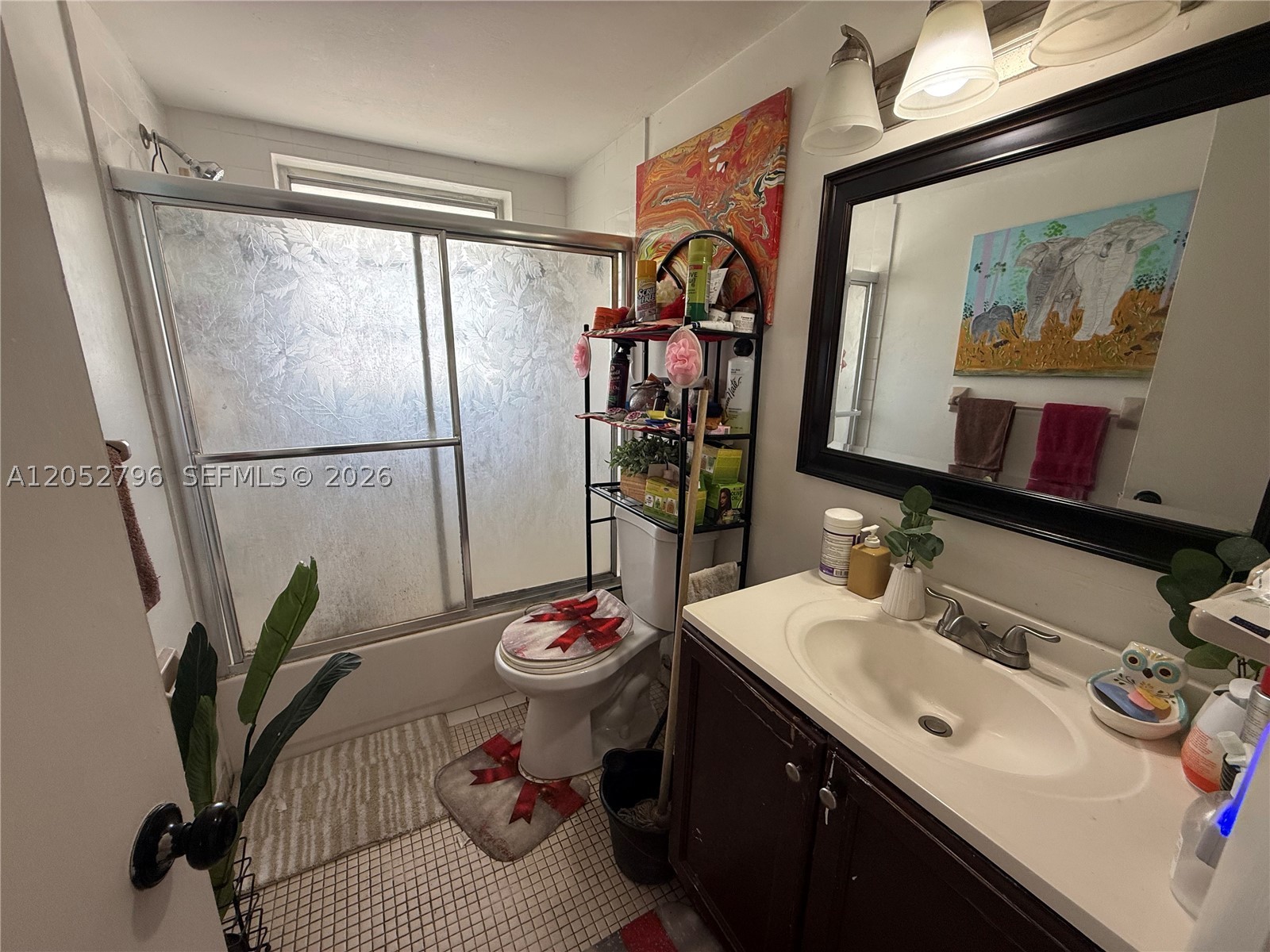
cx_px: 635
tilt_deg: -12.0
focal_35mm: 14
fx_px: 514
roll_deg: +0.1
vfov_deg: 85.7
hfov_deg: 102.1
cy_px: 476
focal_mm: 2.22
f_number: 2.2
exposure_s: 1/120
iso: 125
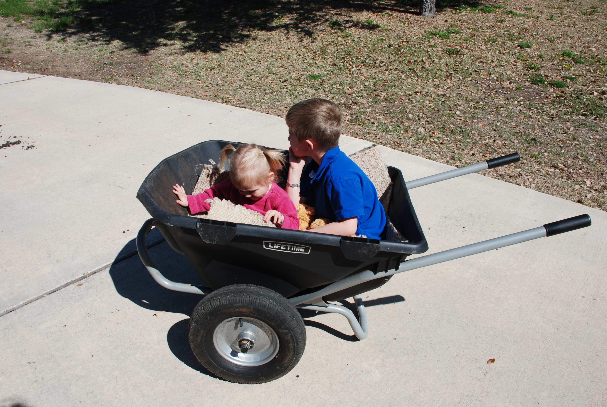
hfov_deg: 61.9
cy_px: 204
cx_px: 304
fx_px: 506
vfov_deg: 43.7
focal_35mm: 30
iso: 100
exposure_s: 1/250
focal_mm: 20
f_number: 8
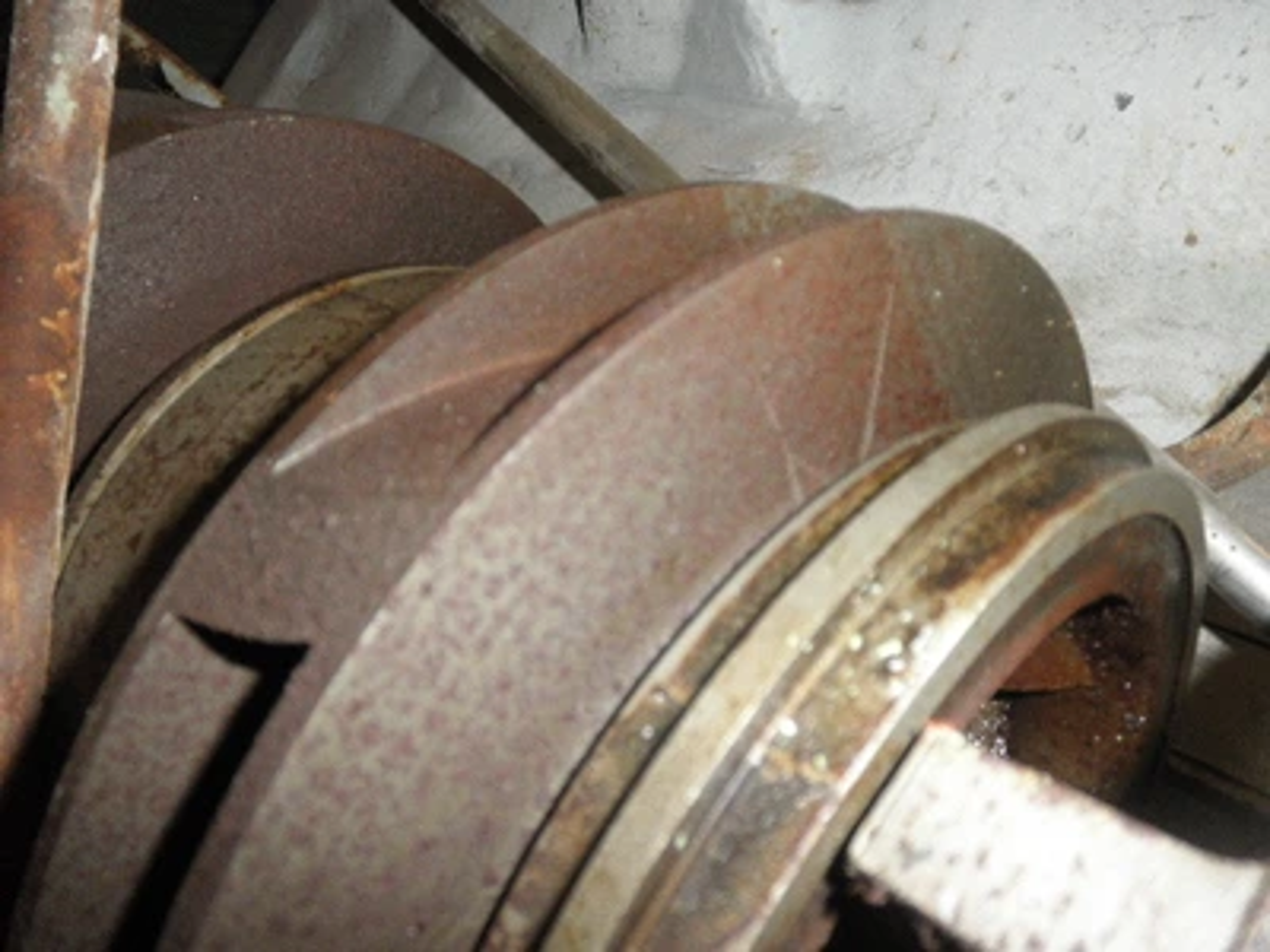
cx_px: 635
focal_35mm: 28
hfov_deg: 63.4
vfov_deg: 49.7
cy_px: 476
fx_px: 1027
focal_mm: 5
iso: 200
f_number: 3
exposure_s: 1/30
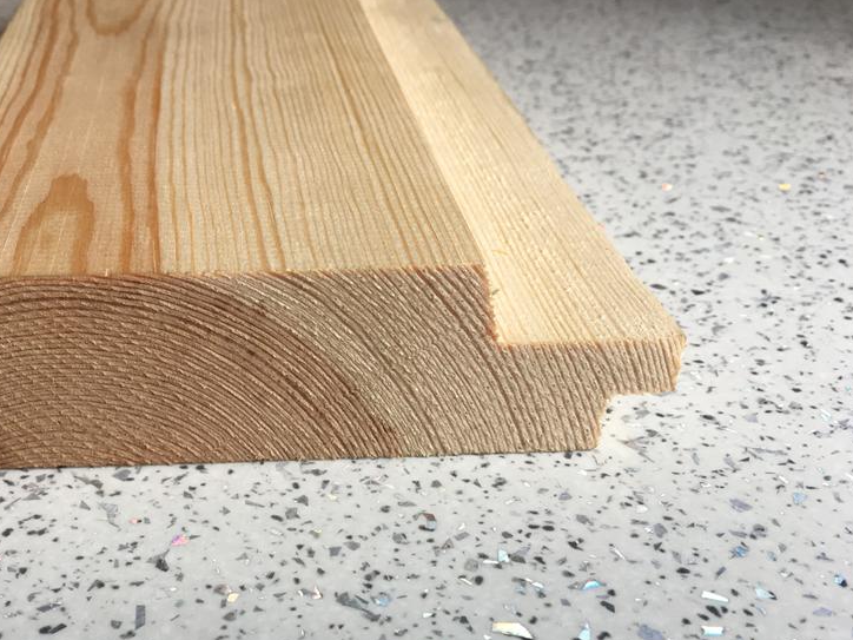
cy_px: 410
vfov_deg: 34.9
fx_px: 1010
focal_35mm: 41
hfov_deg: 44.9
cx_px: 266
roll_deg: -0.5
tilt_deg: -34.0
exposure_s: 1/100
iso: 40
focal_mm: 4.15
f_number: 2.2
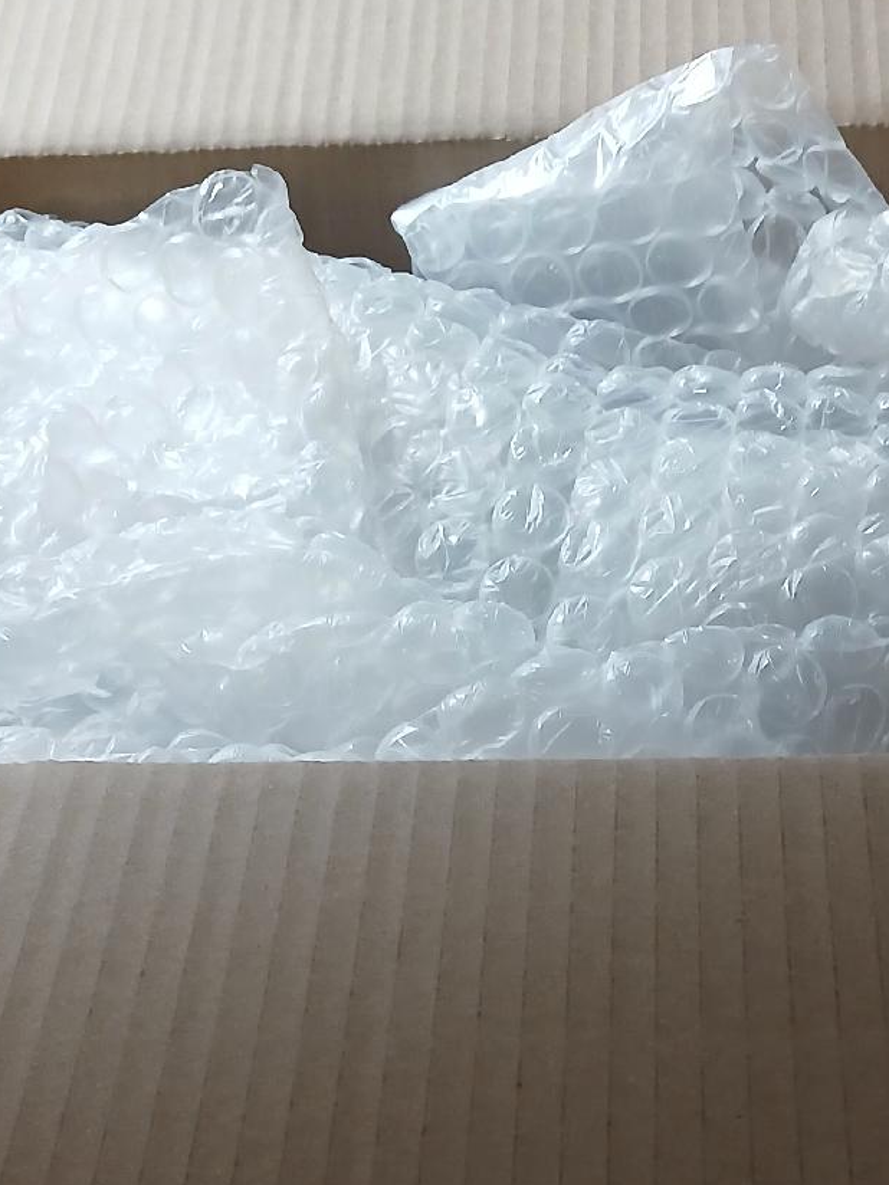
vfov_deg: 31.8
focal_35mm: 59
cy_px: 953
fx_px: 2020
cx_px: 446
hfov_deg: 24.8
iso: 250
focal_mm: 3.98
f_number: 1.8
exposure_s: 1/33.3
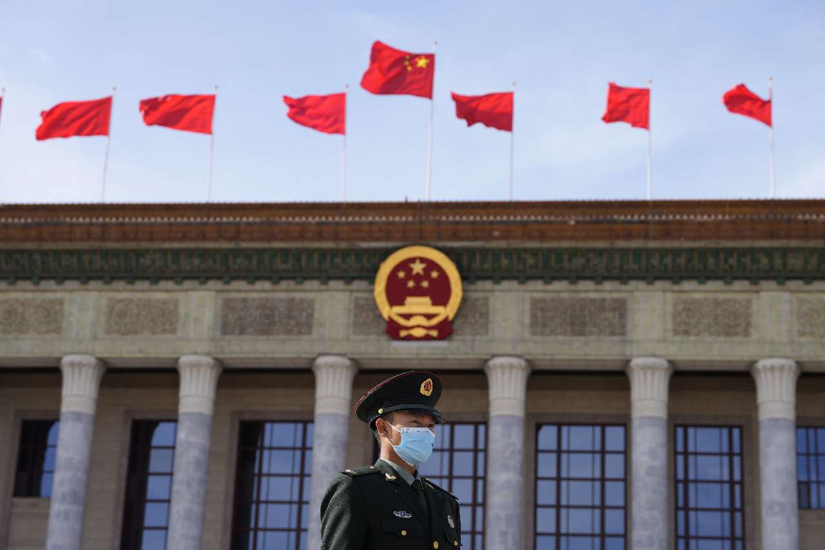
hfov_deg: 26.0
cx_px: 412
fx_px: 1787
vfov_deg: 17.5
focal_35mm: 78
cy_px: 275
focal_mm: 78
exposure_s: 1/640
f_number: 6.3
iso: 200
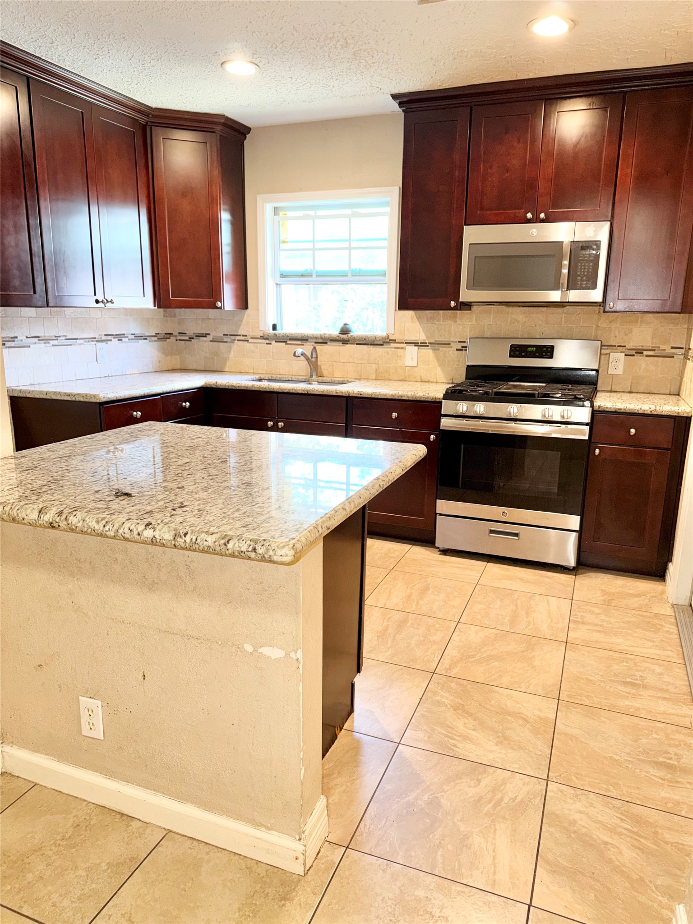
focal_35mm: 24
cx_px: 346
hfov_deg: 56.8
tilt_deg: -13.2
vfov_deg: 71.6
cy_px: 462
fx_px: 641
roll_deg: -1.1
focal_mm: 6.76
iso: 80
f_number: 1.78
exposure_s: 1/18
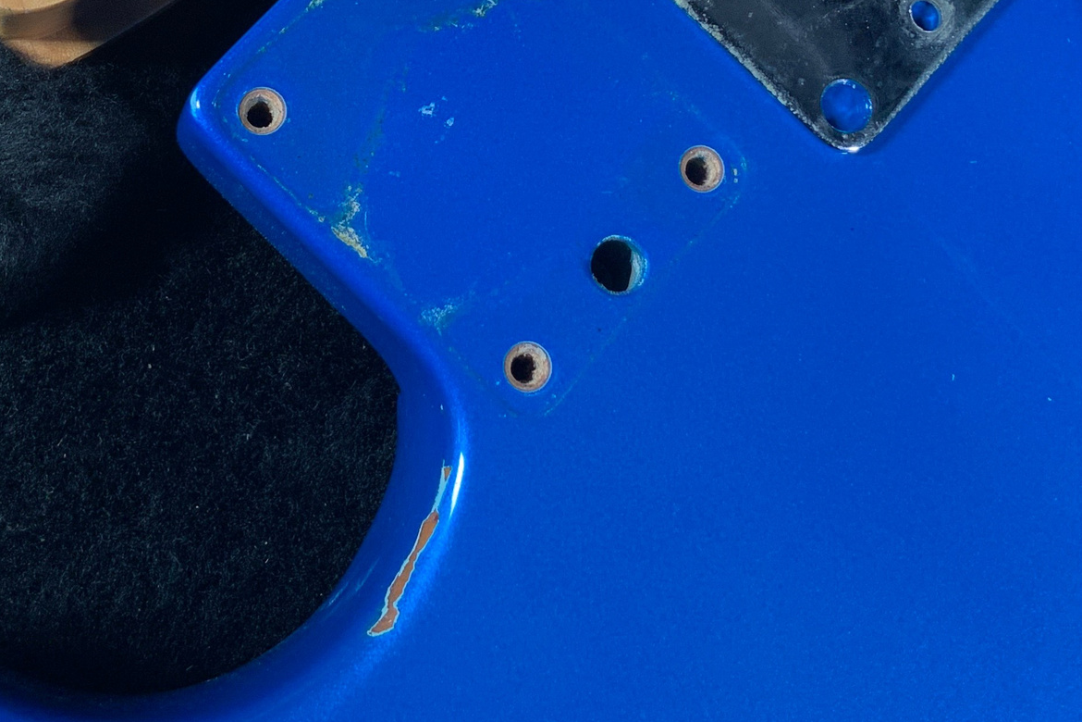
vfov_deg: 20.0
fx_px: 1984
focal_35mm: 66
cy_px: -8
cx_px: 384
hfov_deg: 30.3
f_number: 1.8
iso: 40
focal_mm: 3
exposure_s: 1/104
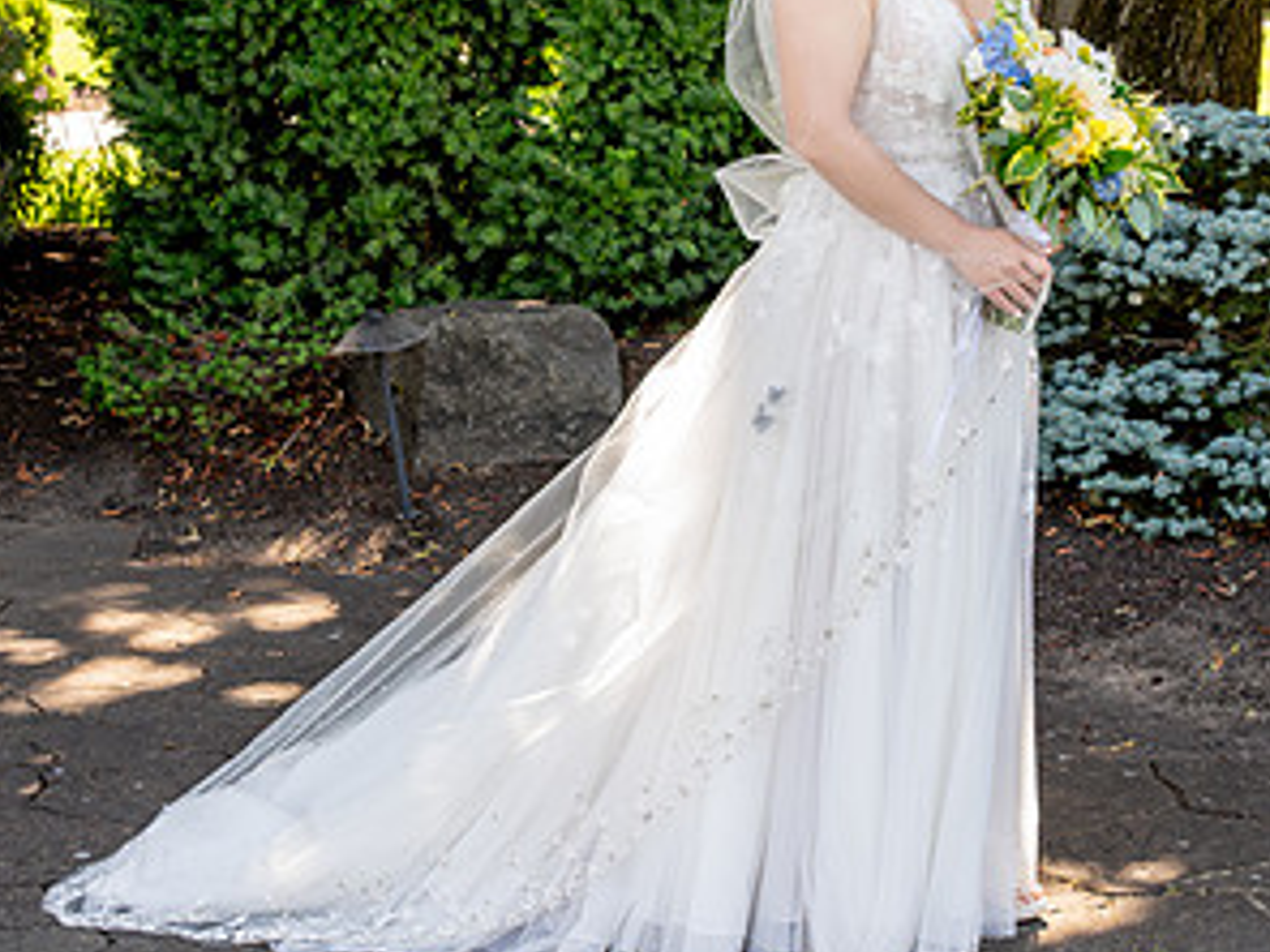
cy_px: 287
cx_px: 635
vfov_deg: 19.3
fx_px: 2788
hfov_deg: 25.7
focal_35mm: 76
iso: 500
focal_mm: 35
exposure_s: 1/400
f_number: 4
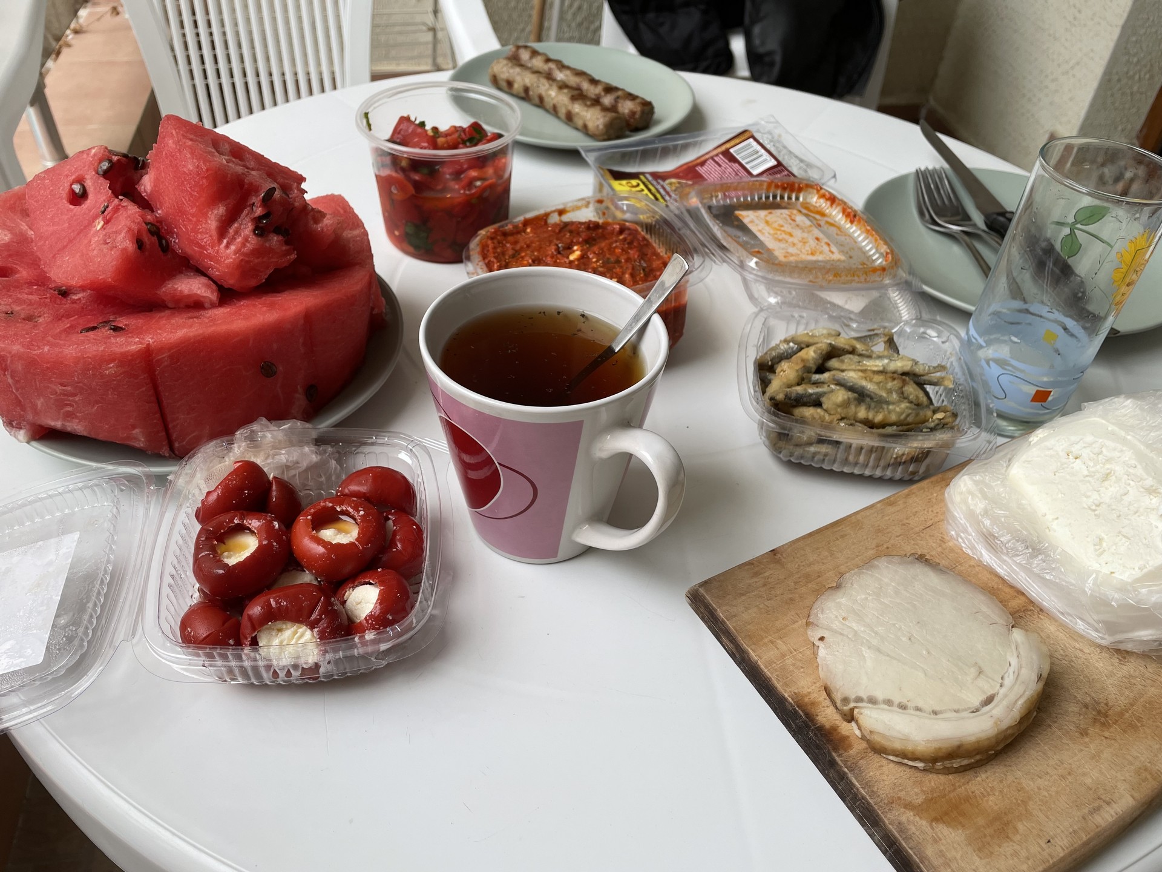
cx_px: 581
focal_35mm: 26
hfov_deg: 67.3
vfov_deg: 53.1
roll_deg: -3.4
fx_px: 873
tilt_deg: -42.3
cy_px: 436
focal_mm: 4.2
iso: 32
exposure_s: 1/452
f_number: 1.6
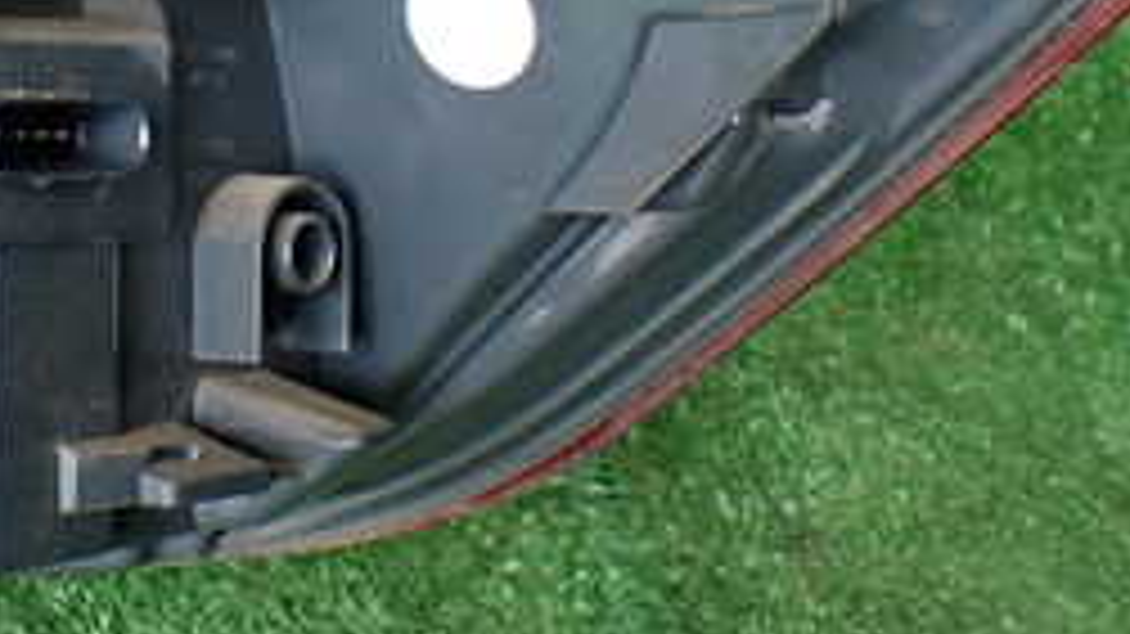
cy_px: 31
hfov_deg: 26.0
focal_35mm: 78
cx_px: 36
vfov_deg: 15.3
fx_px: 2336
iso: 250
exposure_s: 1/125
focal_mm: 5.4
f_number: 2.3
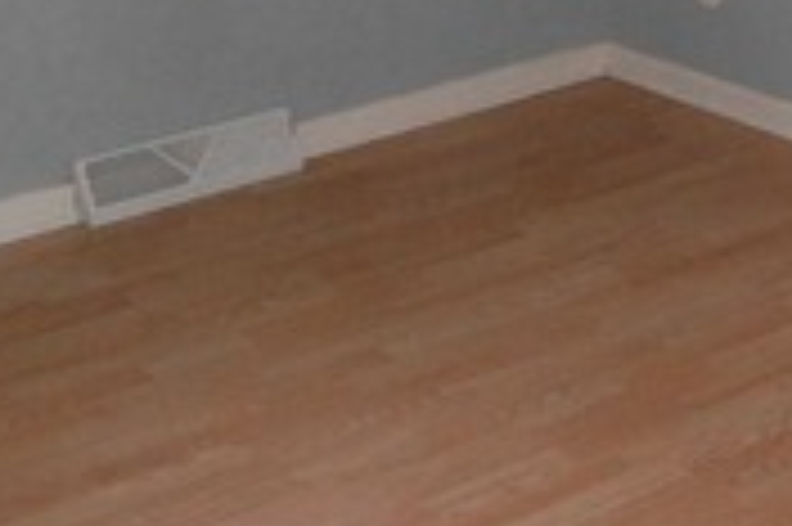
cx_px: 909
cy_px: -184
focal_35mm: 98
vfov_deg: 13.4
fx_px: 2154
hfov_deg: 19.8
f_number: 13
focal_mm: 18
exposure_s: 1/60
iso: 1600
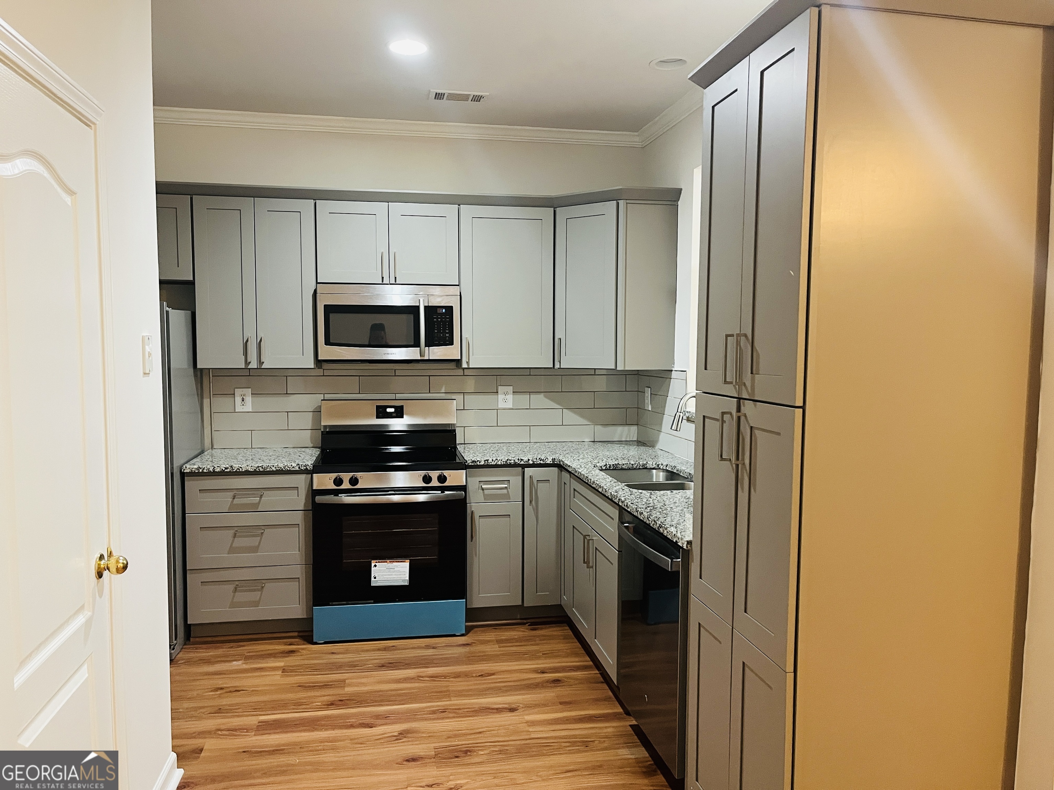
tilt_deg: -3.7
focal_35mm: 26
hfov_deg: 67.3
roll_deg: +0.2
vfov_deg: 53.1
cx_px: 527
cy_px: 395
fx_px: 792
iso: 320
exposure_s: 1/60
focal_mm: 5.1
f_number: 1.6
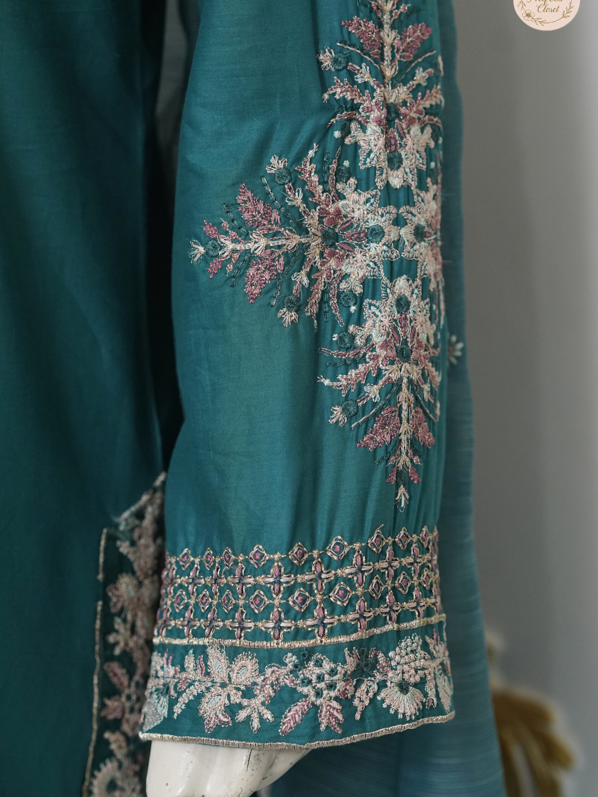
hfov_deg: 15.9
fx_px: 2143
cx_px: 302
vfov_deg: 21.1
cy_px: 391
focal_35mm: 93
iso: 2500
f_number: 2.8
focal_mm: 85
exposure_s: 1/200
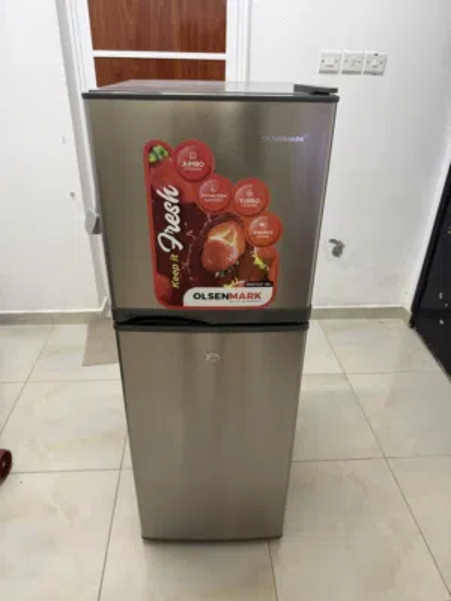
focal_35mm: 24
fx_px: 417
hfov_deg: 56.8
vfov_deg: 71.6
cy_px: 300
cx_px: 226
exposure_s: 1/50
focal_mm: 6.76
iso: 200
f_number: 1.78
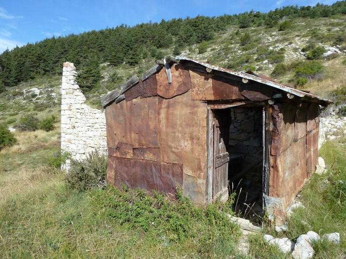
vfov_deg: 54.9
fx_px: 250
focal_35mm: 25
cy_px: 130
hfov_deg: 69.4
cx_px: 173
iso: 80
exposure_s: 1/400
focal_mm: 4.1
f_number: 4.5
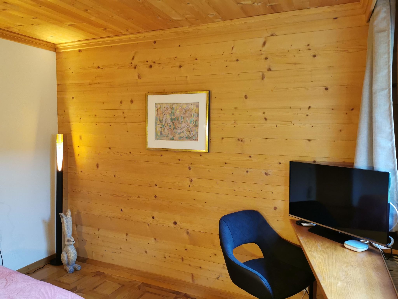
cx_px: 199
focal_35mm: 27
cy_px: 150
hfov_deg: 65.3
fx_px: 310
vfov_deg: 51.4
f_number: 1.6
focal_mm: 5.56
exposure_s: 1/60
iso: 250
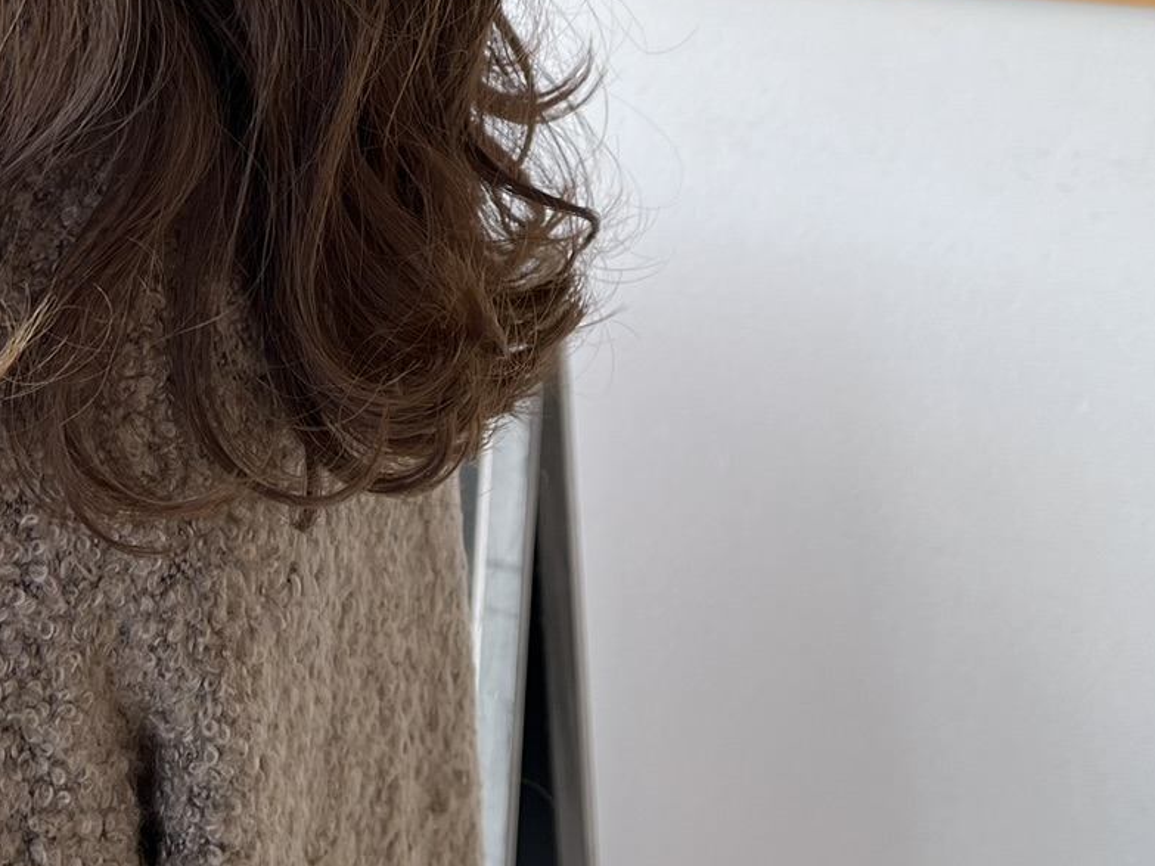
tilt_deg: -11.2
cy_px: -159
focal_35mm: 68
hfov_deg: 28.3
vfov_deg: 20.3
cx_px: 351
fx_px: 2269
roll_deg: -0.2
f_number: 1.5
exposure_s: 1/251
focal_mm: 5.7
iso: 40
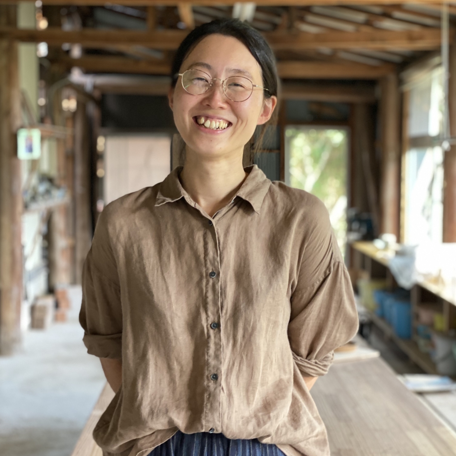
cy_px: 213
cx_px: 230
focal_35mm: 62
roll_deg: -0.4
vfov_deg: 27.7
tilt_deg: -3.0
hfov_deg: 27.7
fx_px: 924
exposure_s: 1/40
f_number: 2
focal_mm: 6
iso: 160
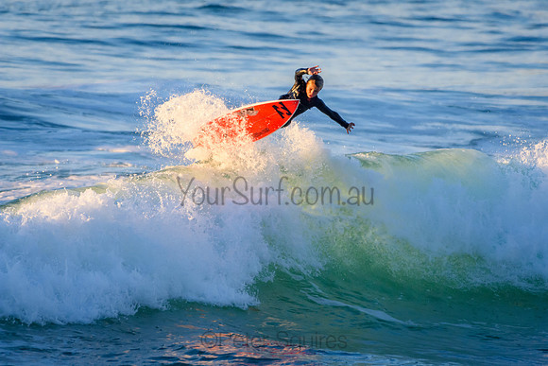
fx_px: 11419
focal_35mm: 750
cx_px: 274
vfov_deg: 1.8
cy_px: 183
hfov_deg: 2.7
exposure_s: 1/1600
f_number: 5.6
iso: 1000
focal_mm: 500
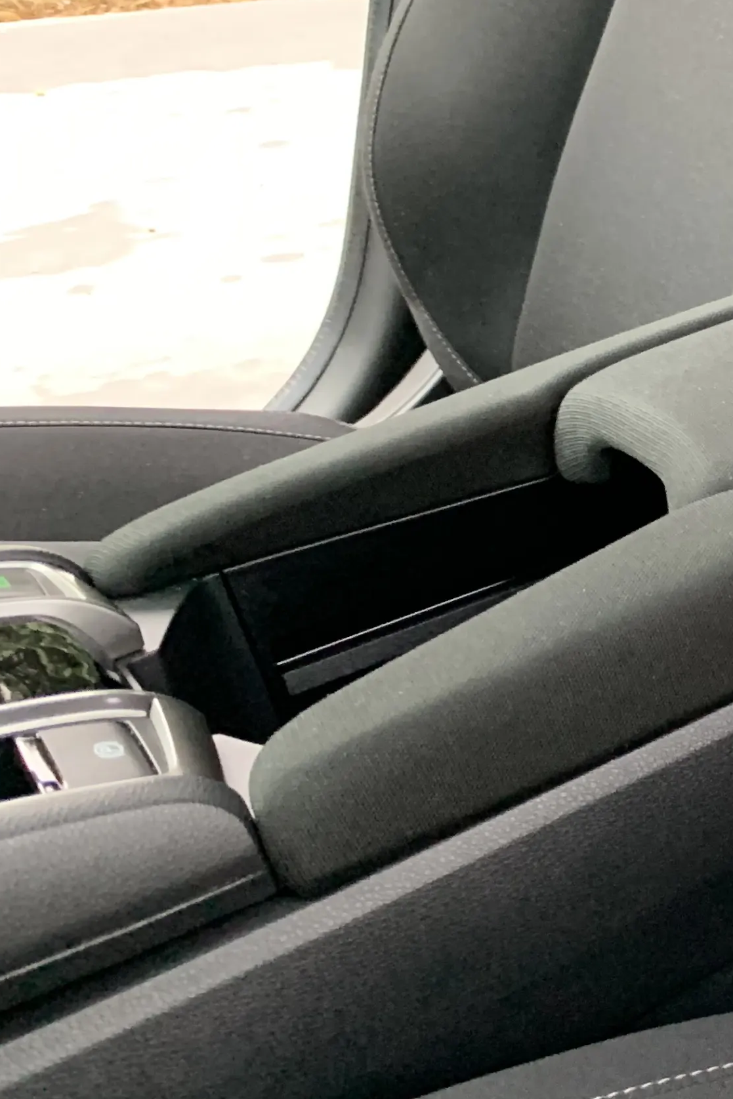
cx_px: 1230
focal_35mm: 62
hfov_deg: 18.3
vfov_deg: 32.0
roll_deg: -1.7
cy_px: 337
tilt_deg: -22.4
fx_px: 1893
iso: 400
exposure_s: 1/58
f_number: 1.8
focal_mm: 4.25
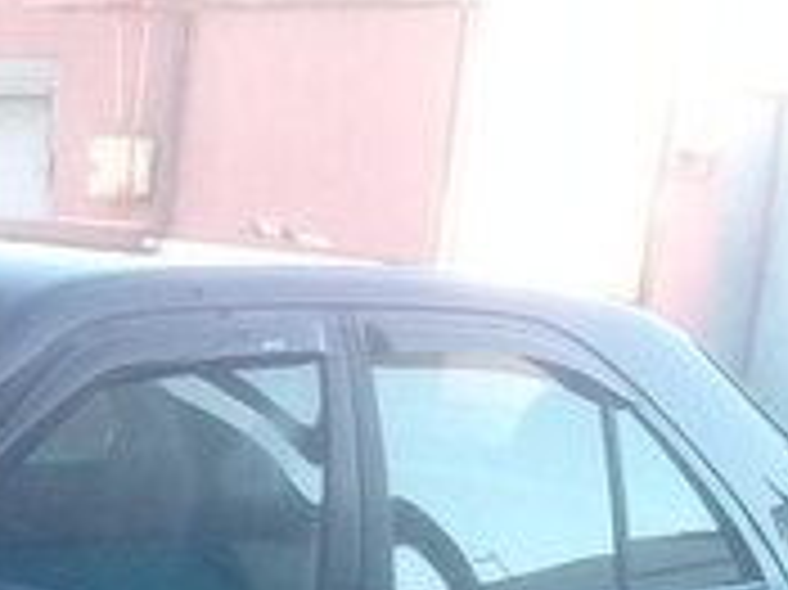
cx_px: -257
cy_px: 890
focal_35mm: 117
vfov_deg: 12.1
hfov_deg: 15.9
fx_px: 2662
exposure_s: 1/153
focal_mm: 3.3
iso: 64
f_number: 2.2
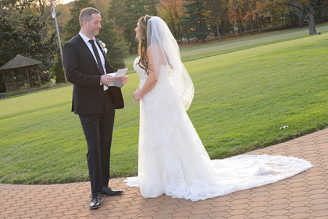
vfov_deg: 16.1
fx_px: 775
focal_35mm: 85
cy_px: 110
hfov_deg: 23.9
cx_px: 164
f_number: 11
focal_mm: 85
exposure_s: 1/100
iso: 640
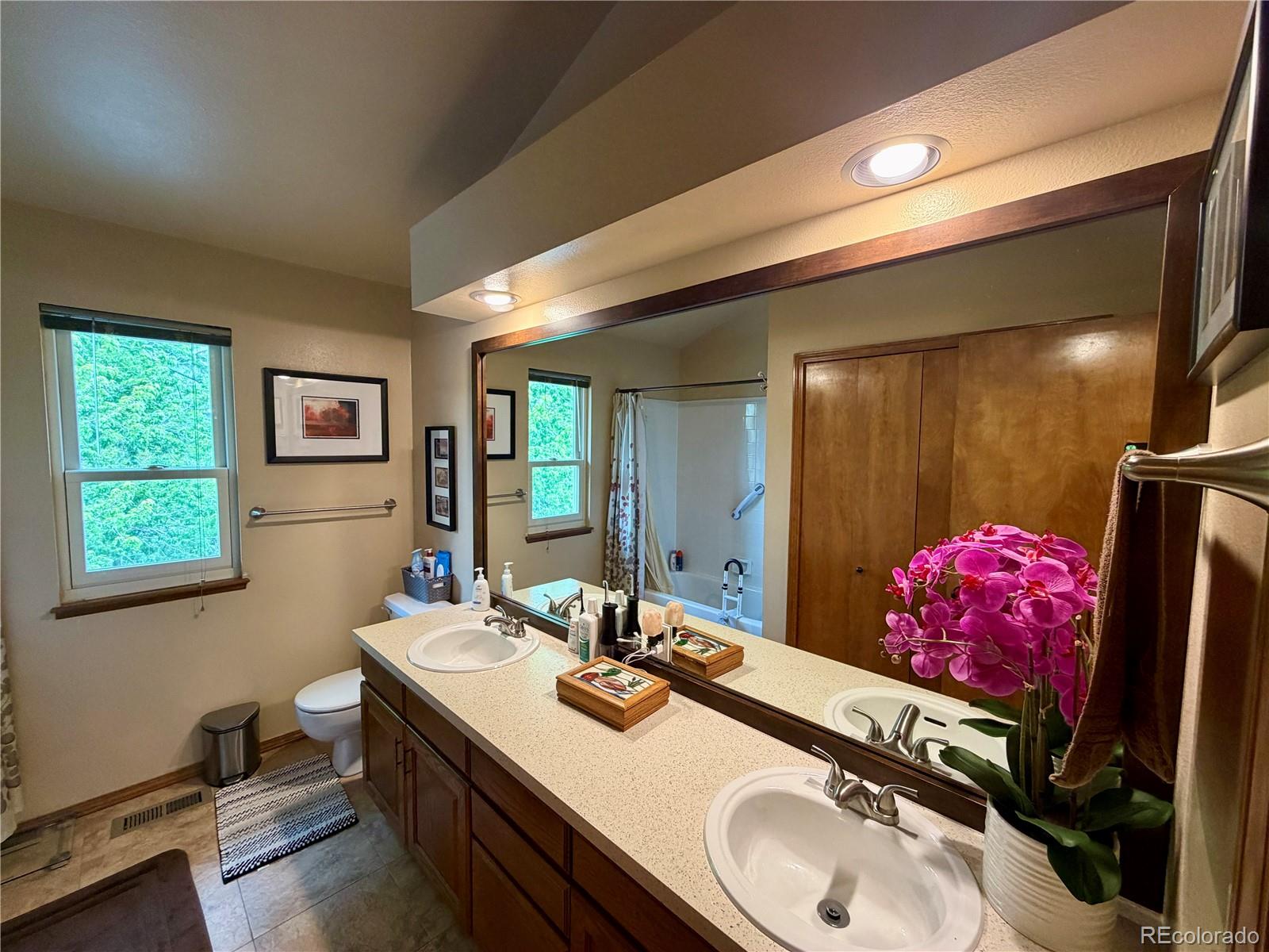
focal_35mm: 14
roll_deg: -0.7
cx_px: 634
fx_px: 513
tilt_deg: -3.4
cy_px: 476
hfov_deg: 102.1
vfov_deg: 85.7
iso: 250
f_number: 2.2
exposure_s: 1/60
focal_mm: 2.22
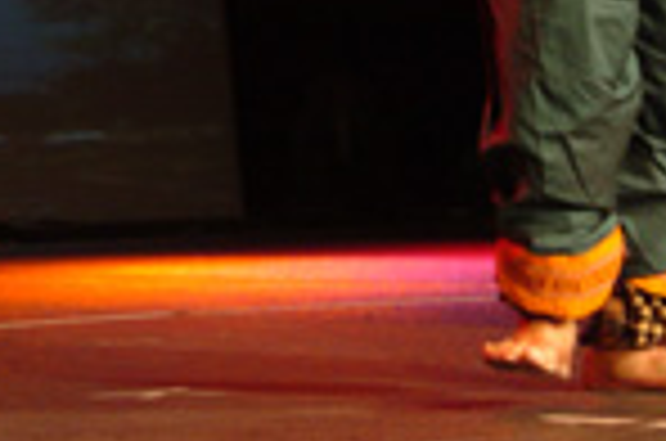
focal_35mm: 158
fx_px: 2917
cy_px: -272
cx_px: -189
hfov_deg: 12.6
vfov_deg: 8.4
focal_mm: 26
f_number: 2.8
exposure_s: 1/80
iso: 400
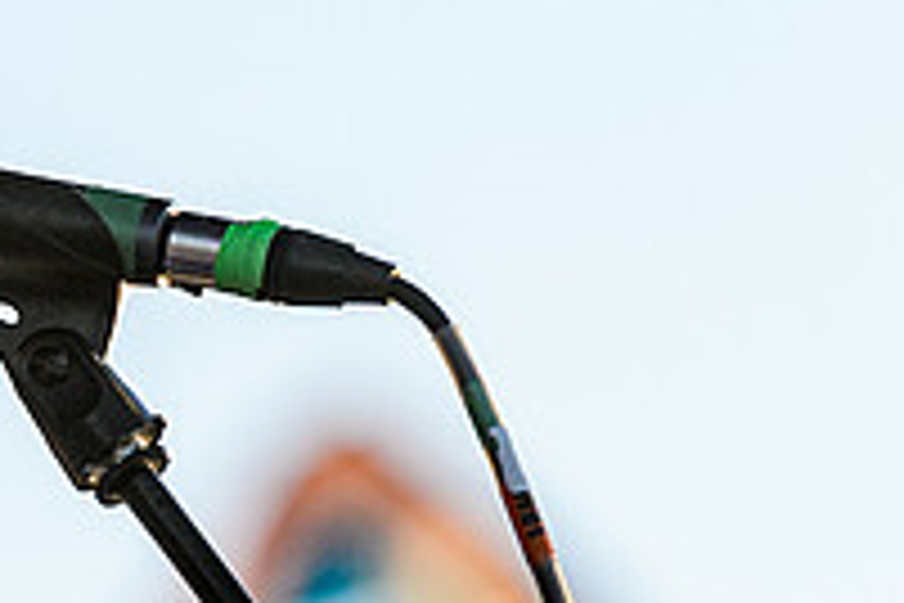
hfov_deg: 3.2
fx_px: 16170
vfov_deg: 2.1
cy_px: 432
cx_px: -195
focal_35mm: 644
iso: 1250
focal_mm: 200
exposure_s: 1/2000
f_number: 4.5
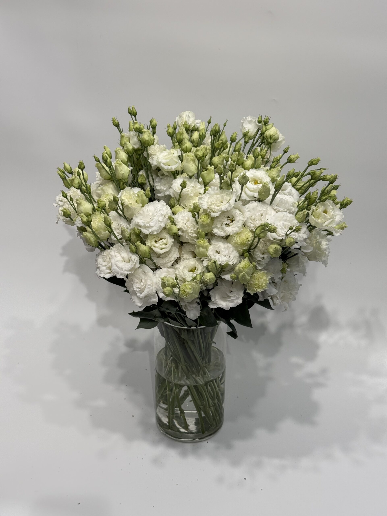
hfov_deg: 30.3
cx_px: 194
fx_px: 716
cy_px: 258
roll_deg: -0.4
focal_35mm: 48
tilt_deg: -31.6
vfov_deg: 39.7
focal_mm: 6.76
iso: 50
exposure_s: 1/100
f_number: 1.78
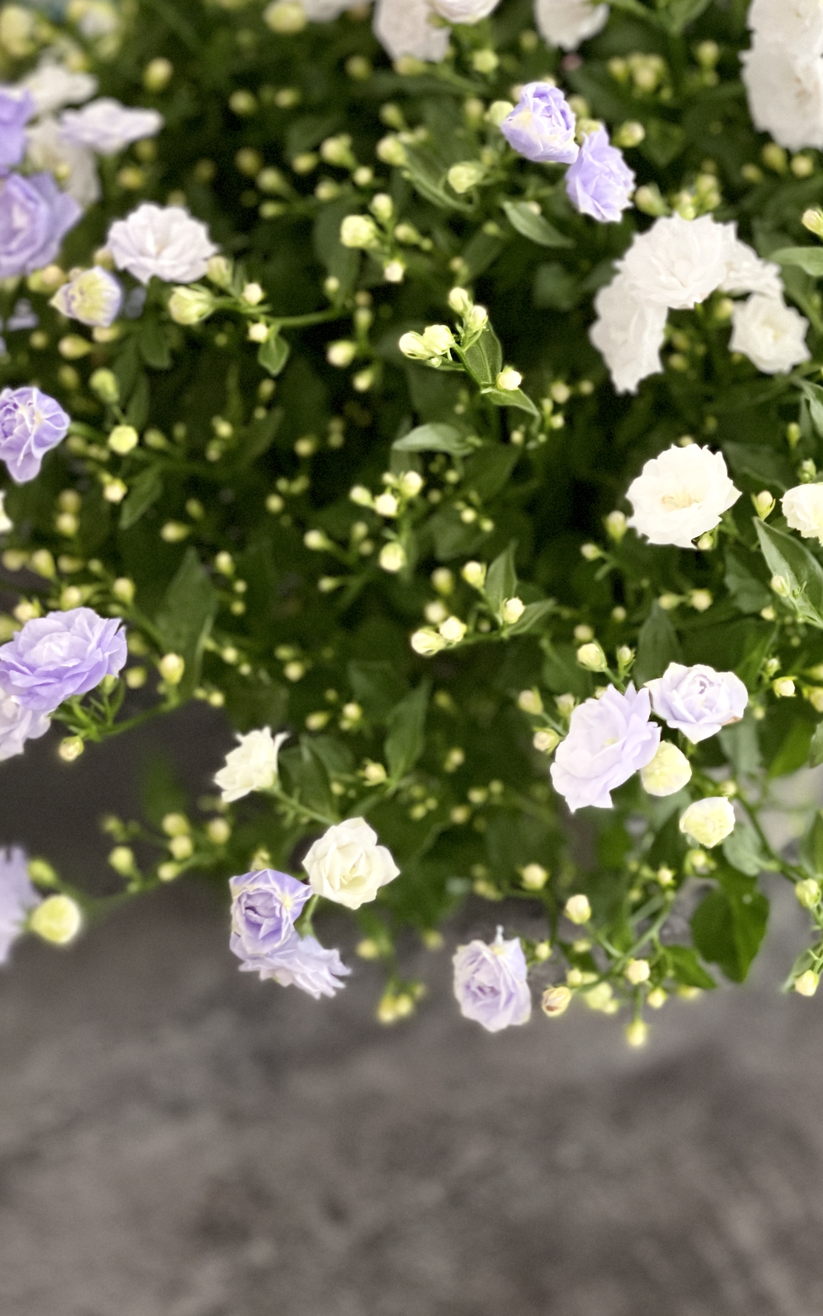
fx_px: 3302
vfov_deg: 22.5
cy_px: 450
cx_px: 564
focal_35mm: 92
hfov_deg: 14.2
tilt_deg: -50.6
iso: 320
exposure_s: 1/33
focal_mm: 7.5
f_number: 2.2
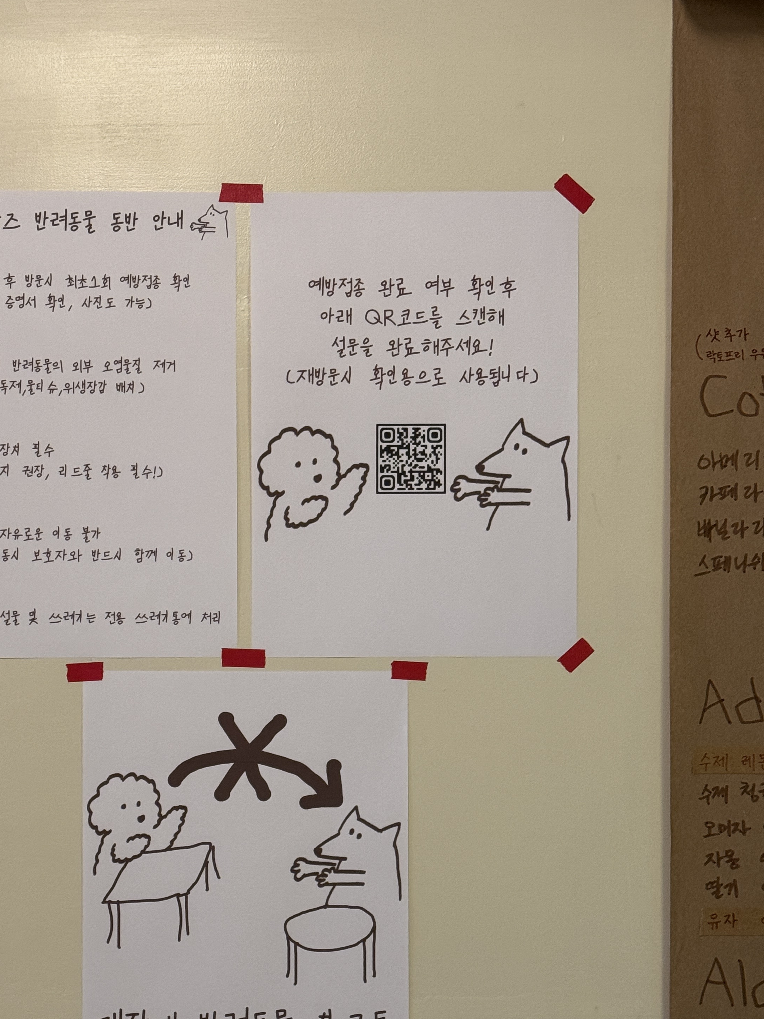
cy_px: 659
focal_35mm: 67
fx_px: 1972
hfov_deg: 21.8
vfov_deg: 28.8
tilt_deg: -0.7
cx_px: 250
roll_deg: +0.2
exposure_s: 1/60
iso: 250
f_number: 1.78
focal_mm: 6.76
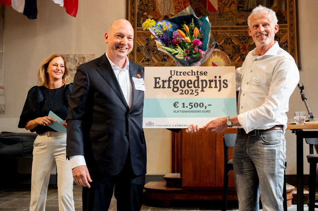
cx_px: 164
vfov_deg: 29.2
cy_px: 101
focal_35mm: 46
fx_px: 406
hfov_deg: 42.8
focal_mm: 44
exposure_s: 1/400
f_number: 5
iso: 5000
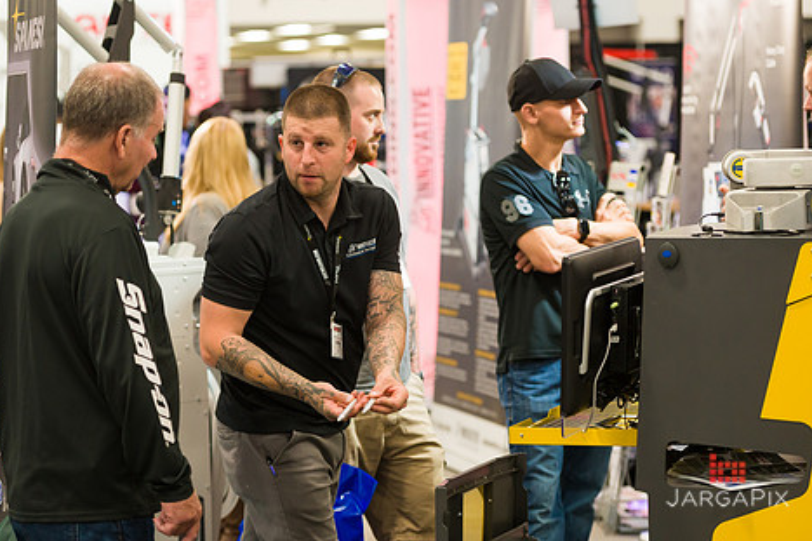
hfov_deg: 17.3
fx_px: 2660
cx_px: 329
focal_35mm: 118
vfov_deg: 11.6
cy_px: 209
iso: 1600
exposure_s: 1/200
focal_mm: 95
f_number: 3.2
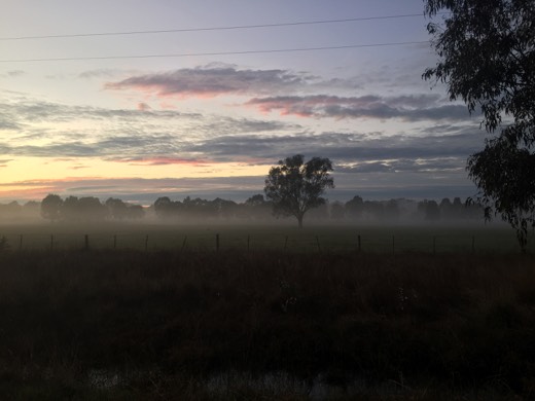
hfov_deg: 61.7
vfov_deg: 48.2
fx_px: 448
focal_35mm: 29
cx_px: 268
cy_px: 200
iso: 32
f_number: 2.2
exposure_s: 1/40
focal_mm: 4.15
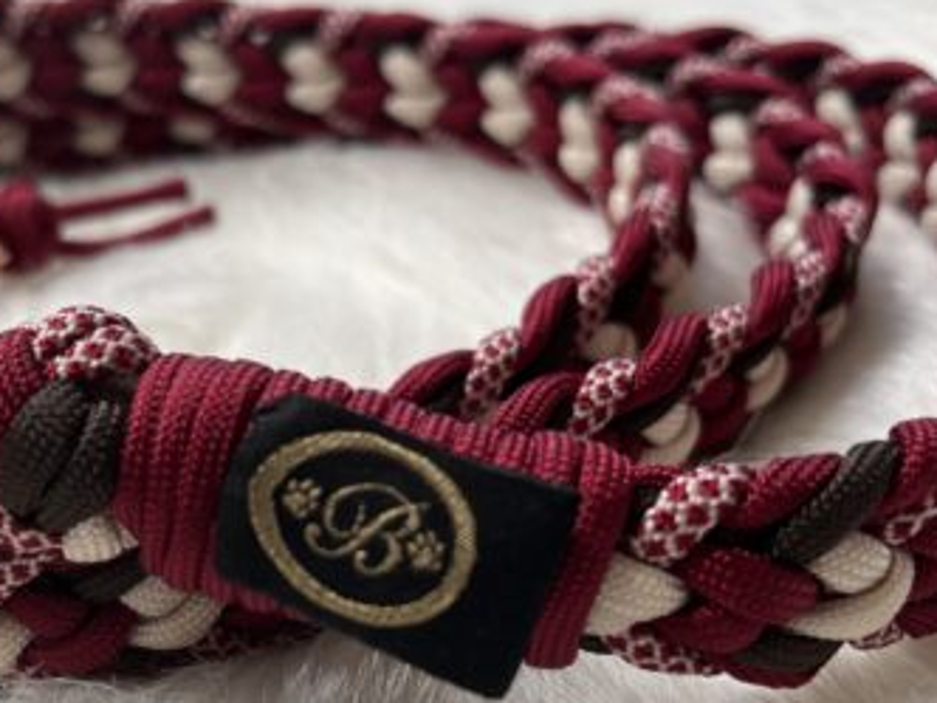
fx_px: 1272
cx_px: 308
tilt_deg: -32.4
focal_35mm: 47
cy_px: 486
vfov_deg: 30.6
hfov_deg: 39.9
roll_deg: +6.8
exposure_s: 1/100
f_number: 1.6
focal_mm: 5.1
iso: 100
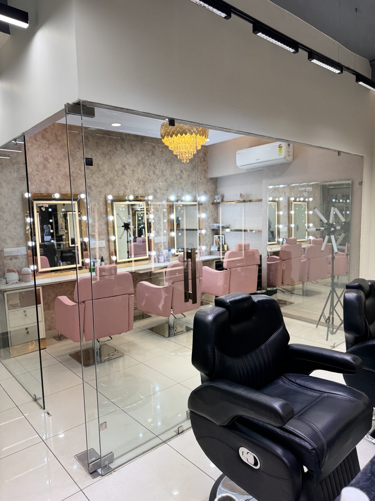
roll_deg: +0.9
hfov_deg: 56.8
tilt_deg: -5.5
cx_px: 188
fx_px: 347
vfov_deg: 71.6
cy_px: 250
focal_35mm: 24
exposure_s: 1/143
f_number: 1.78
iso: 64
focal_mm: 6.76
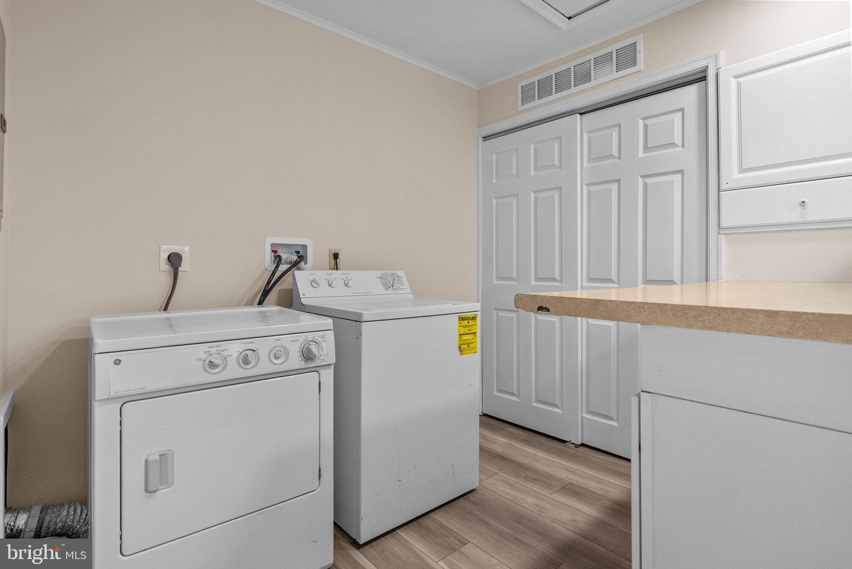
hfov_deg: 90.0
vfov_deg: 67.4
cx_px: 426
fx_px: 426
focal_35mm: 18
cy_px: 284
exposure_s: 1/40
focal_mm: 18
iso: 1250
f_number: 8
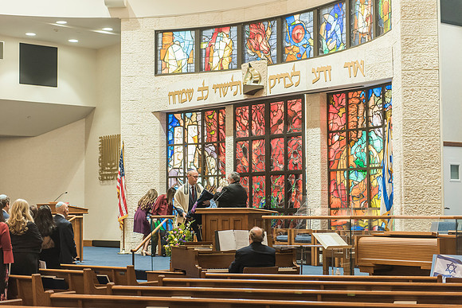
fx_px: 936
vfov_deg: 18.7
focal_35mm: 73
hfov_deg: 27.7
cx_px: 221
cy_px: 148
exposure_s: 1/60
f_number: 2.8
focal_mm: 70
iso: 1600
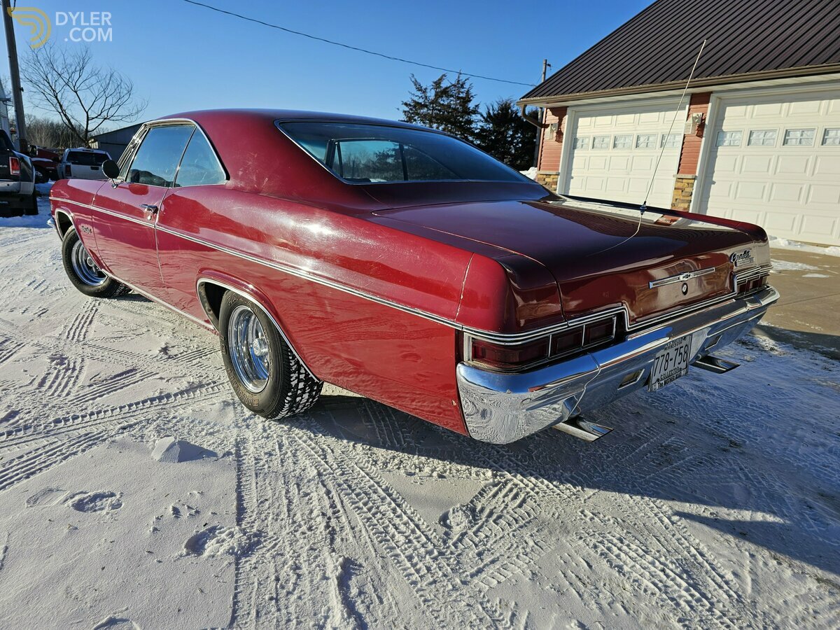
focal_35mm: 23
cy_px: 315
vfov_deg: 58.9
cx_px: 420
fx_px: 558
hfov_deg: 73.9
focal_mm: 6.3
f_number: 1.7
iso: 10
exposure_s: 1/1087
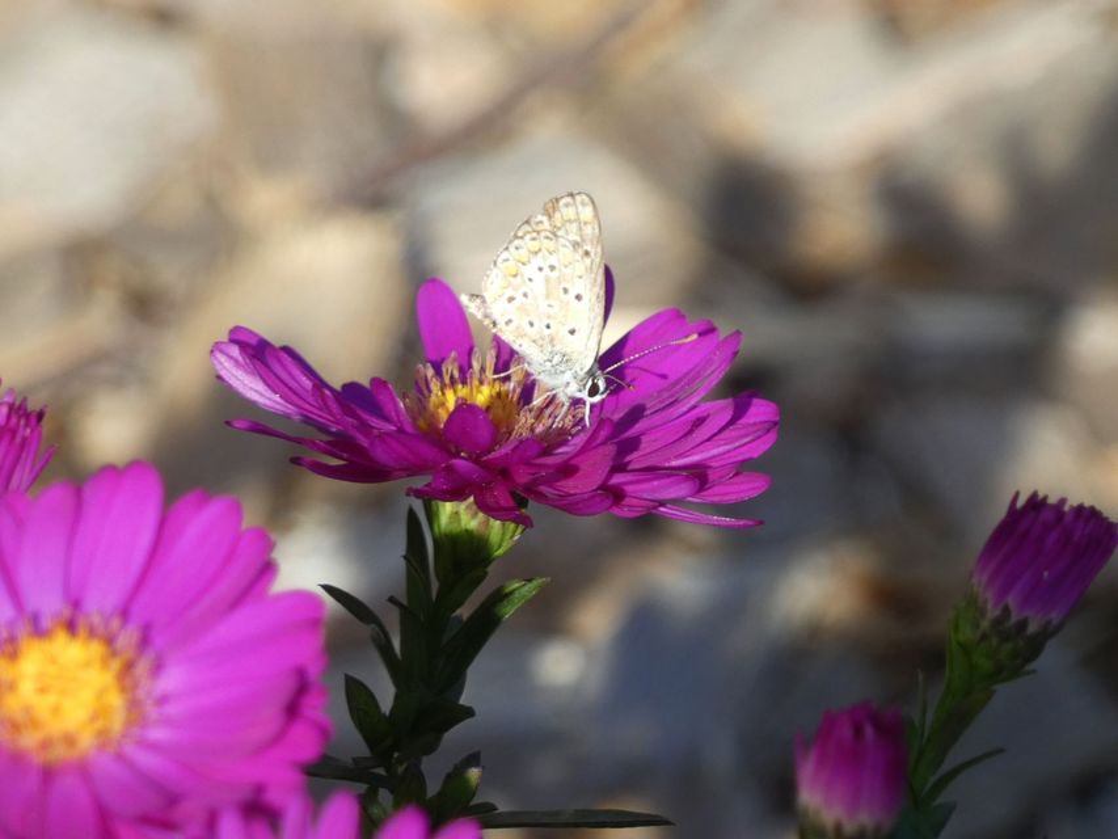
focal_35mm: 469
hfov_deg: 4.2
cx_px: 559
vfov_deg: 3.2
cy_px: 420
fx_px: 15150
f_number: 5.6
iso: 125
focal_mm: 84
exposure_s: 1/100
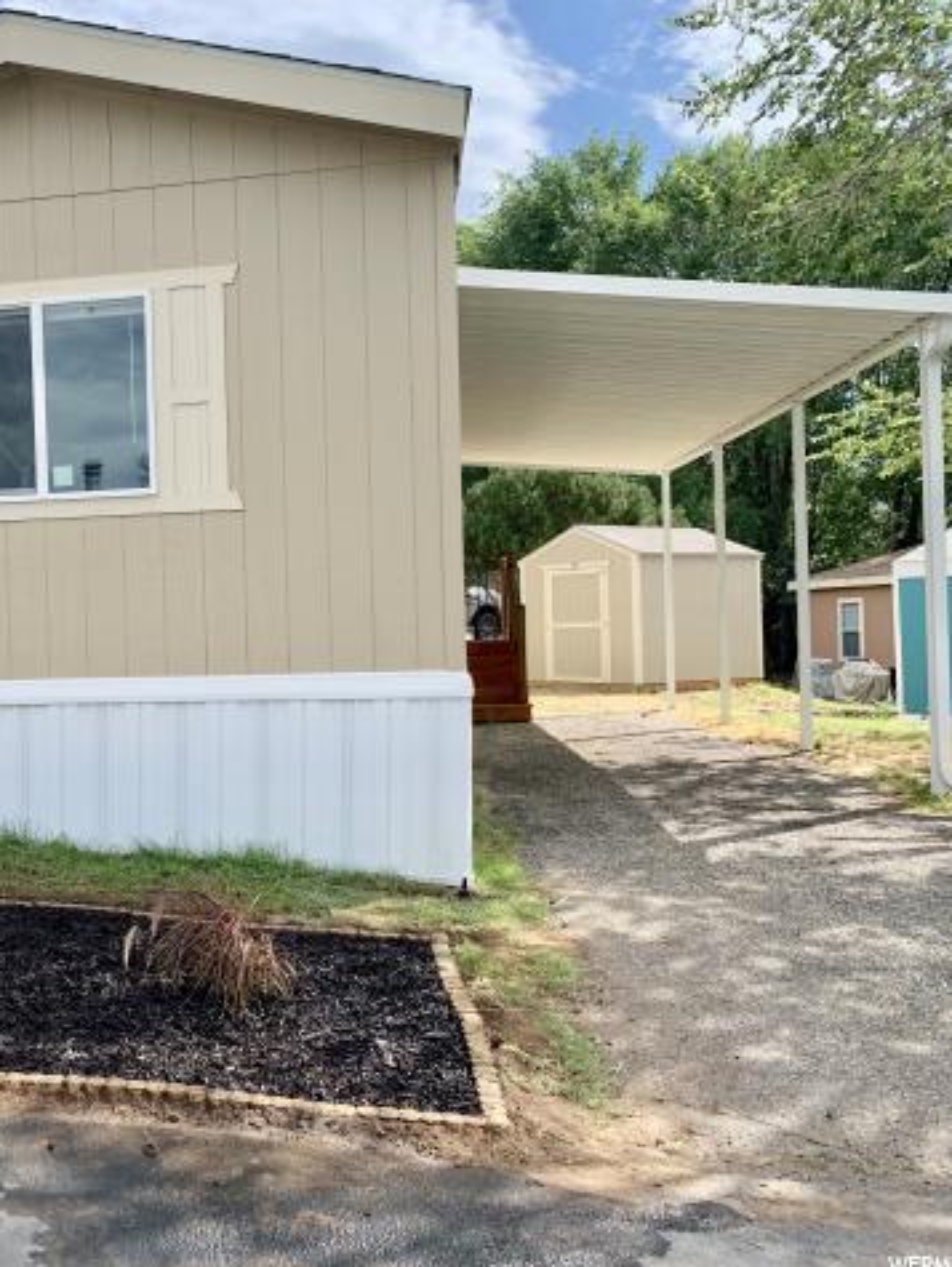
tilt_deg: +0.4
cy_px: 635
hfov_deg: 38.3
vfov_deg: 52.6
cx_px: 120
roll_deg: +1.1
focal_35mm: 35
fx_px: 1282
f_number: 1.8
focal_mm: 4.25
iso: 25
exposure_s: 1/1916
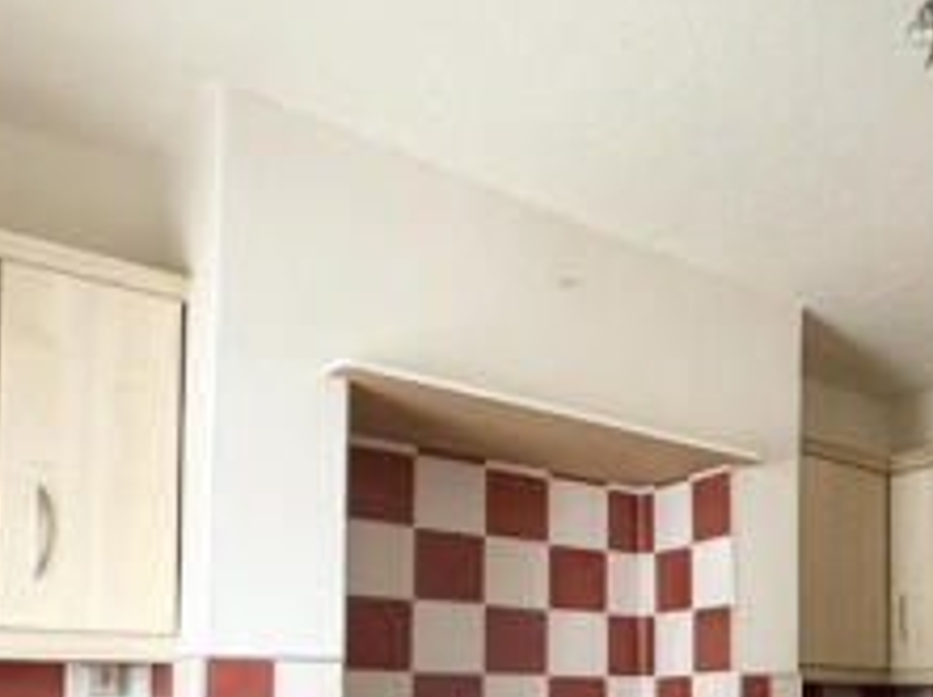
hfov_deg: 44.7
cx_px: 872
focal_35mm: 37
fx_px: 996
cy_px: 674
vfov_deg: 35.4
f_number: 2.2
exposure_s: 1/50
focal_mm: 2.22
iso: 640
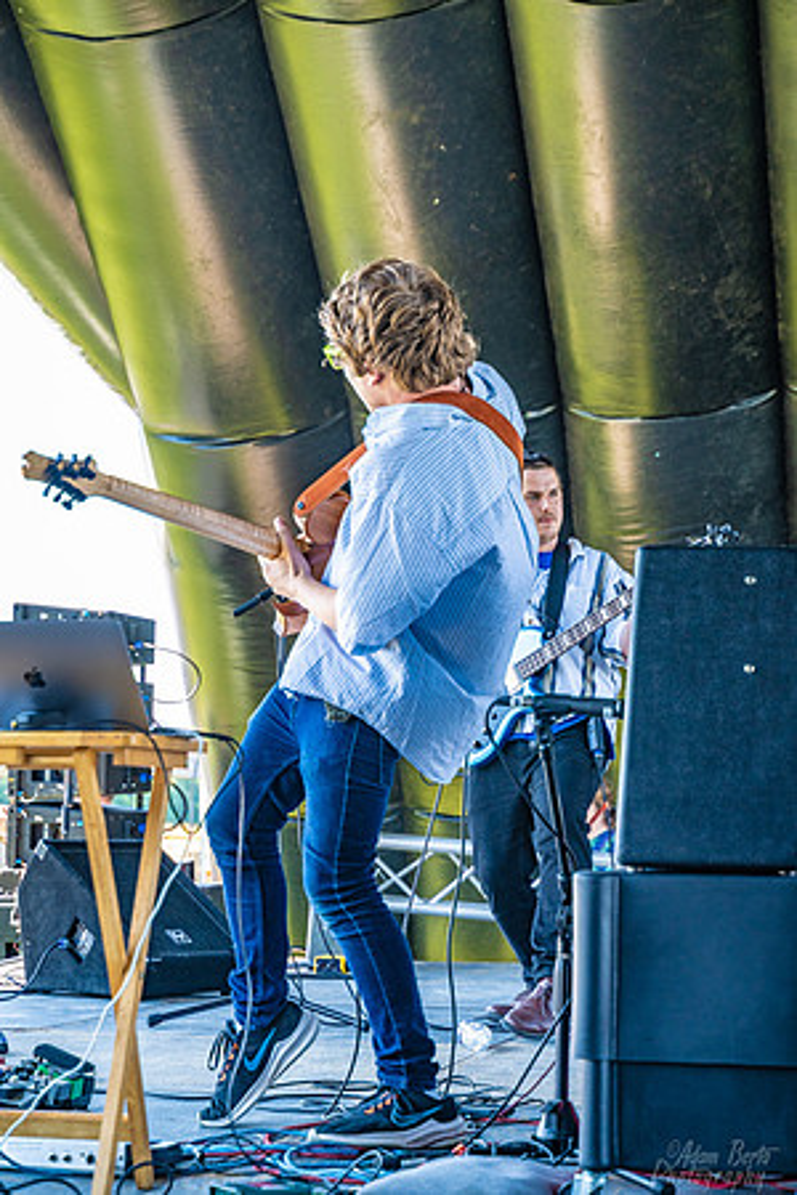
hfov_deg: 18.2
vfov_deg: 27.0
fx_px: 2490
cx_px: 398
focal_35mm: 75
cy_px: 598
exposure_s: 1/320
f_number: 5.6
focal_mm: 75
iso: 800
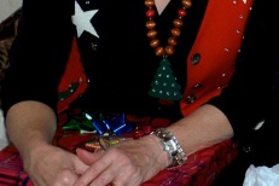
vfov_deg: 5.3
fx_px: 1999
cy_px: -19
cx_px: 361
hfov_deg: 7.9
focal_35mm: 258
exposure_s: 1/60
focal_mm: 62
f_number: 5.3
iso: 200
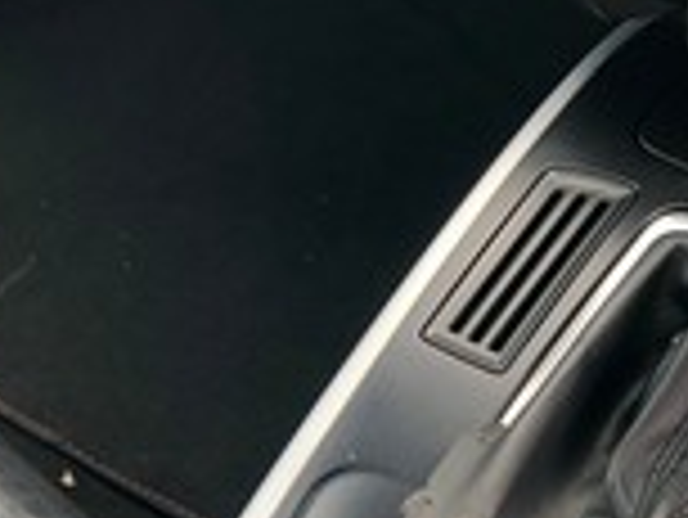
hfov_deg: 28.1
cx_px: 719
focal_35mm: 64
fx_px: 1273
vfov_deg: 22.8
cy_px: 383
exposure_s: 1/120
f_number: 1.8
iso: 64
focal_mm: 4
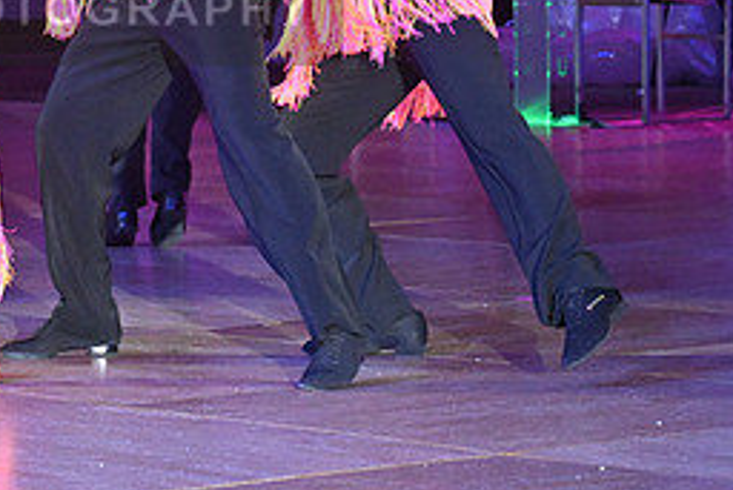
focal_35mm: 238
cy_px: -10
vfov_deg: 5.8
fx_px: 4848
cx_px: 31
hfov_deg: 8.6
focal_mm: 105
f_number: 9
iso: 6400
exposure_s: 1/400
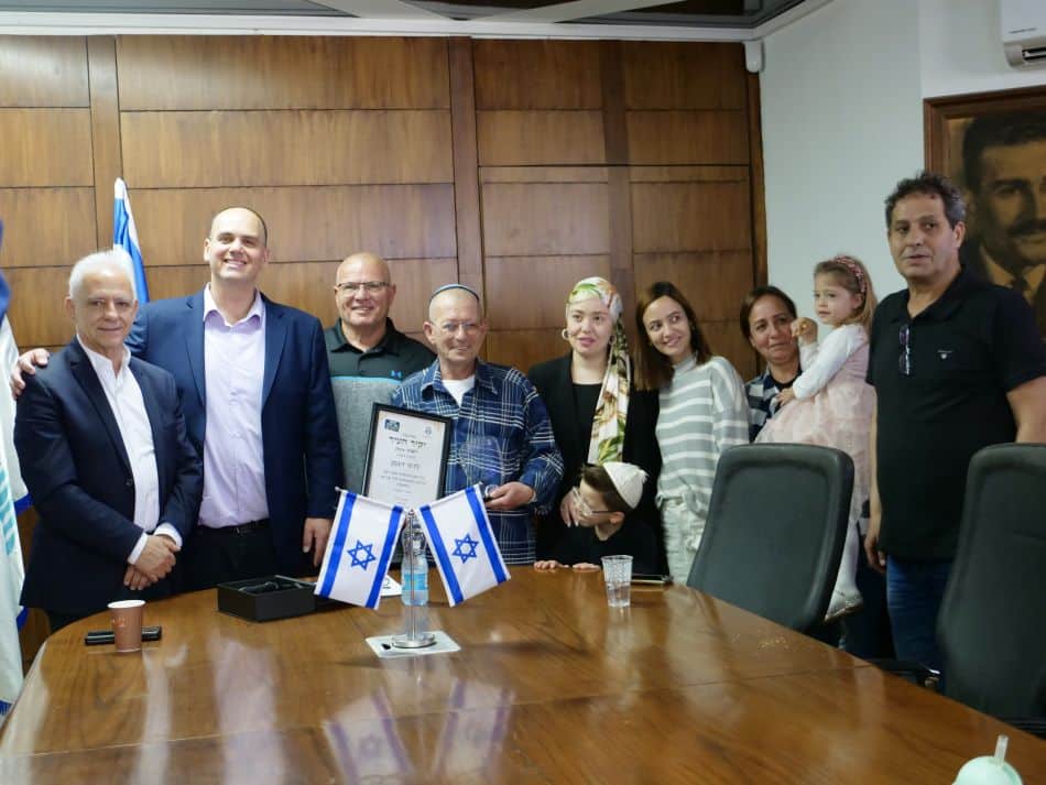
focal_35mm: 46
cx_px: 523
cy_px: 392
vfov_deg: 31.5
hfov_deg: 41.2
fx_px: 1390
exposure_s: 1/60
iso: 1250
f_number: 2.8
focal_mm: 23
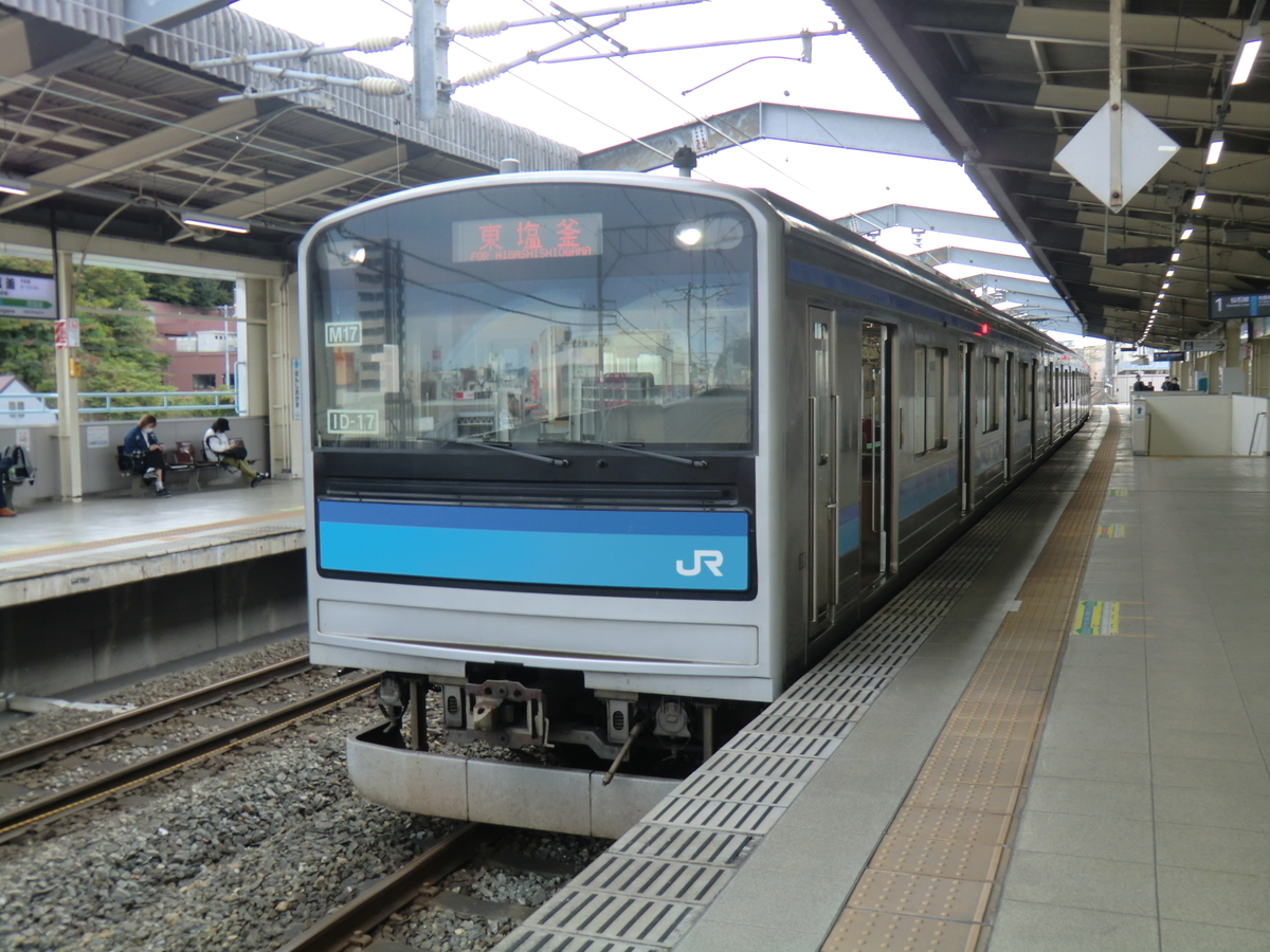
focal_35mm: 34
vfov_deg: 41.8
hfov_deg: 54.0
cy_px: 476
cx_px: 635
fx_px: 1247
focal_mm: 6.1
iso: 64
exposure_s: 1/100
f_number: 3.6
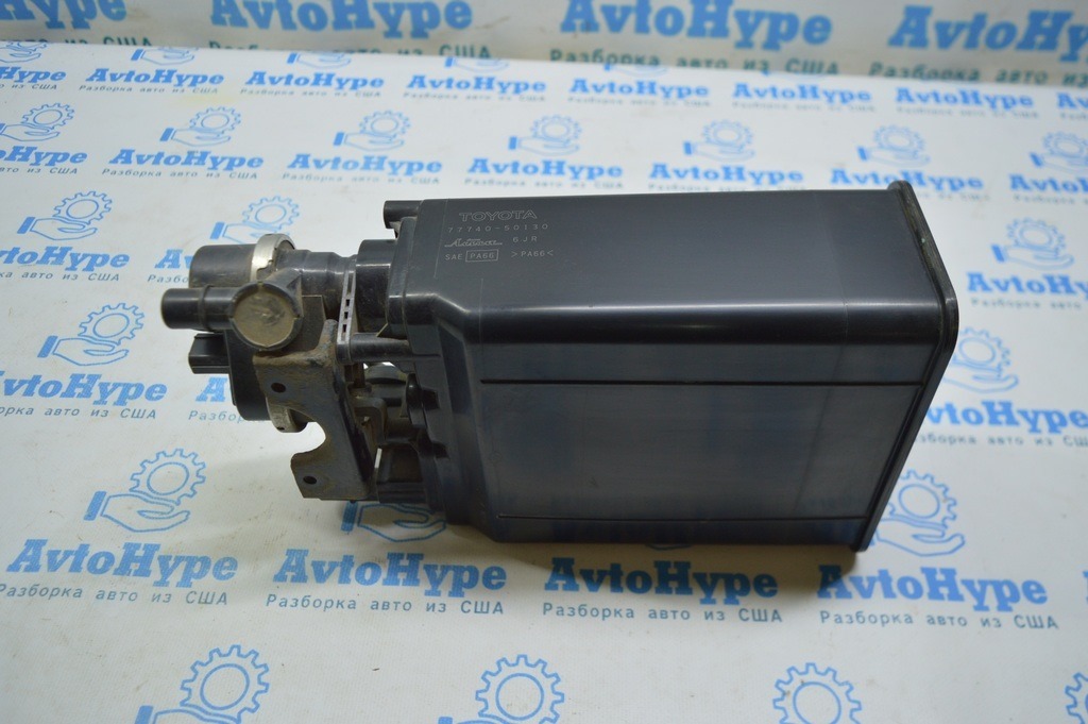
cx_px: 544
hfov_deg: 62.0
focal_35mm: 30
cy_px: 362
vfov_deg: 43.5
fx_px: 906
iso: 400
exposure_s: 1/80
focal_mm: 20
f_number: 3.8
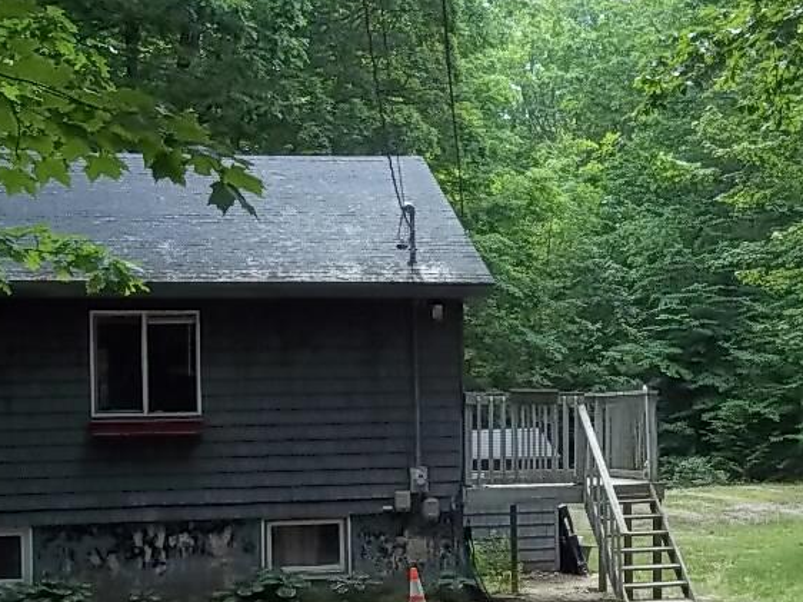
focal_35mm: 82
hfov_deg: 23.4
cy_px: 399
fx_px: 1901
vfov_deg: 17.9
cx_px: 669
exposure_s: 1/160
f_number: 3.1
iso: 80
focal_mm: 6.5
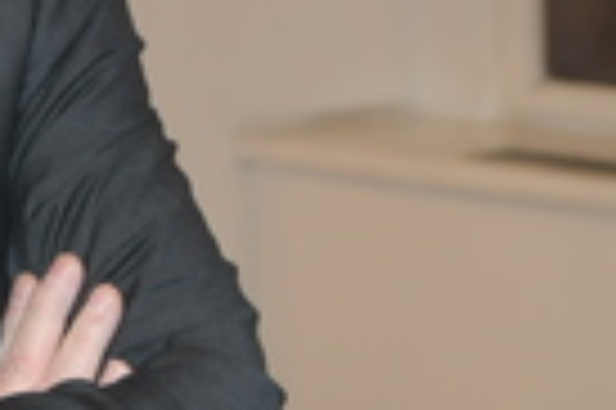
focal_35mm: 173
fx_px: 2951
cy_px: -198
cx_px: -342
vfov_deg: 7.8
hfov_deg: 11.4
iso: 800
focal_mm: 35
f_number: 4.5
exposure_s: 1/80
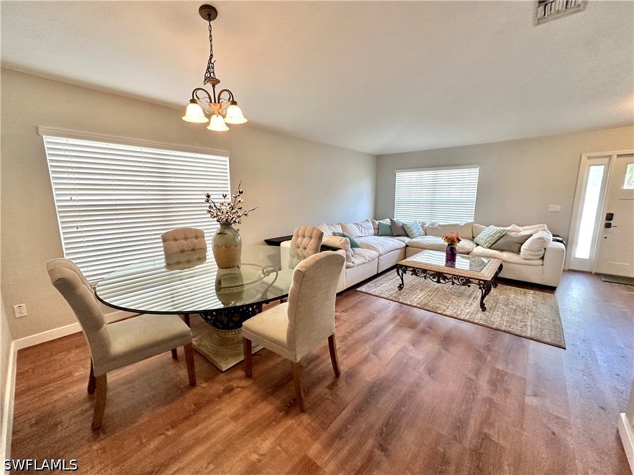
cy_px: 238
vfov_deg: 85.7
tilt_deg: -8.6
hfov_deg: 102.1
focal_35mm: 14
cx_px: 317
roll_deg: +0.5
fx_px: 256
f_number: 2.2
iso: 250
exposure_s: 1/120
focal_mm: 2.22
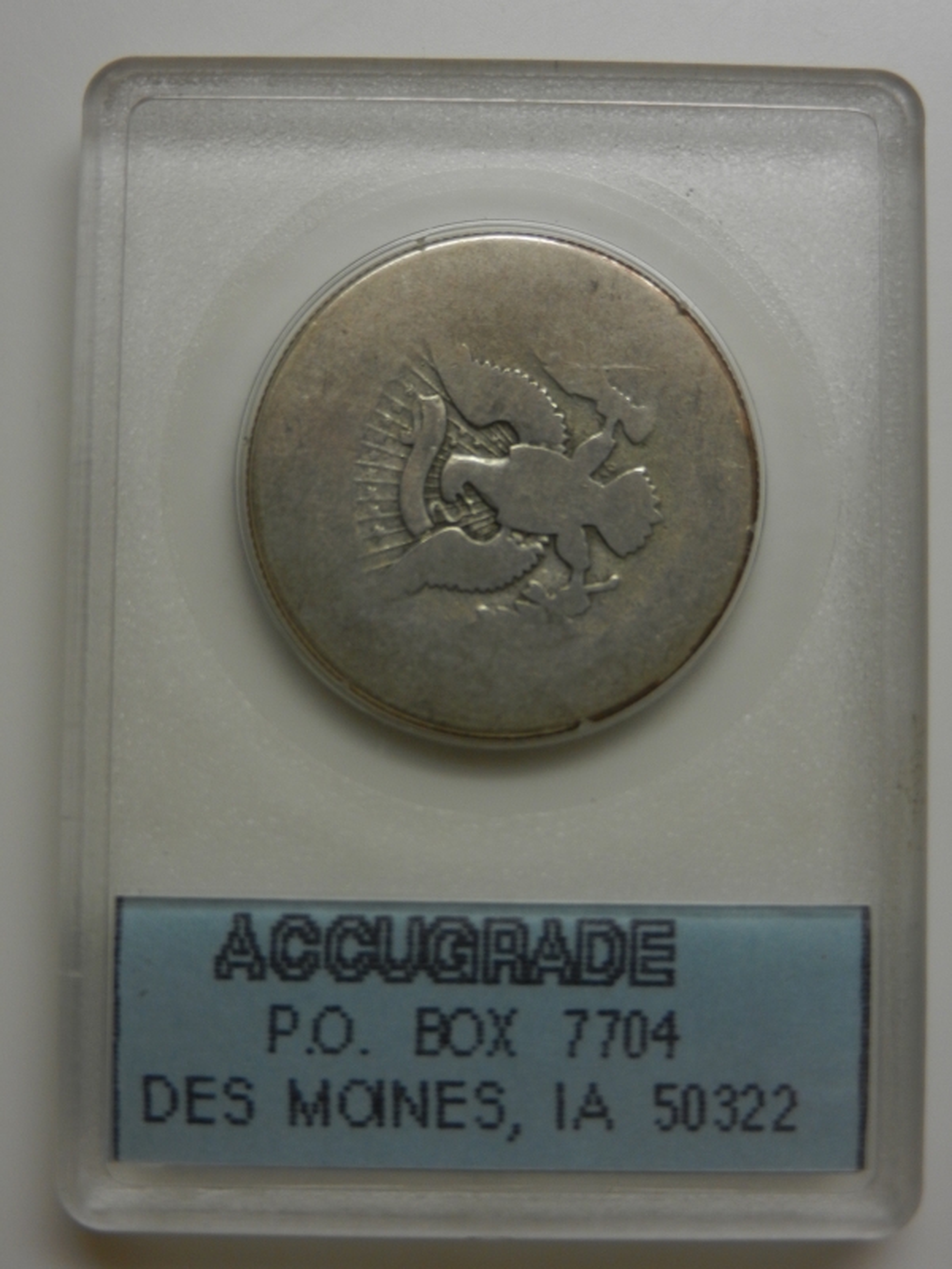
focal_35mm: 53
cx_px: 476
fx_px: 1943
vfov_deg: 36.2
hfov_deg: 27.5
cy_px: 634
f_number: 4.4
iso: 160
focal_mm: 9.4
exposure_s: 1/30
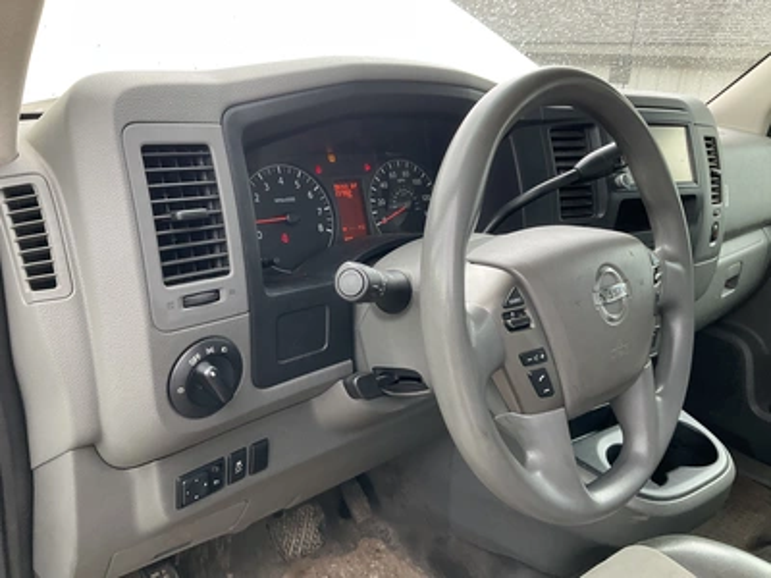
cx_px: 386
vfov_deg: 48.2
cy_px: 289
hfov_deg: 61.7
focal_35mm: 29
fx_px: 646
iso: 64
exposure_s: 1/122
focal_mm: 3
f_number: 1.8
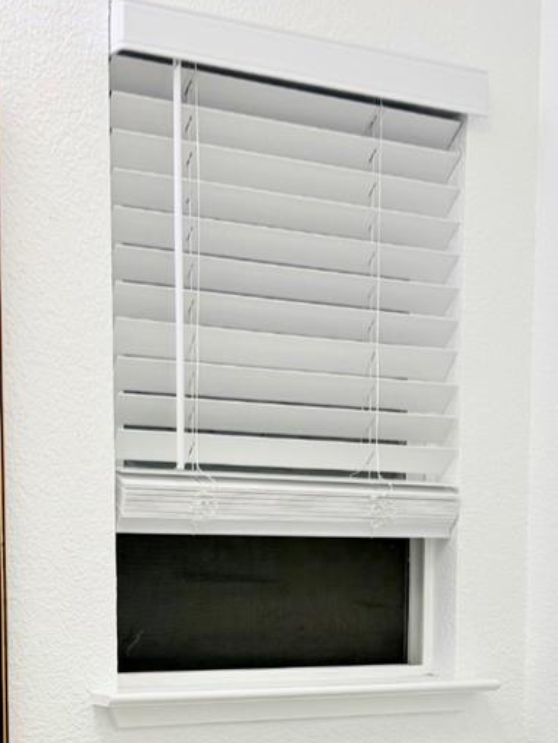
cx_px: 284
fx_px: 1503
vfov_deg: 26.5
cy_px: 722
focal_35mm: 70
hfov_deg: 21.0
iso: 80
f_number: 1.78
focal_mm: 6.76
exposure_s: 1/551
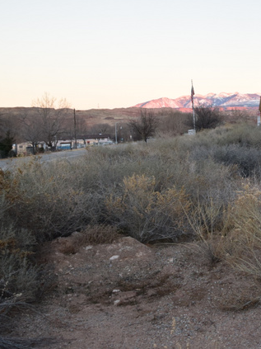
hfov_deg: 28.6
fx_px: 483
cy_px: 174
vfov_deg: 39.7
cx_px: 253
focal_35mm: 48
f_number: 8
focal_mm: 22
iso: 800
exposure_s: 1/60
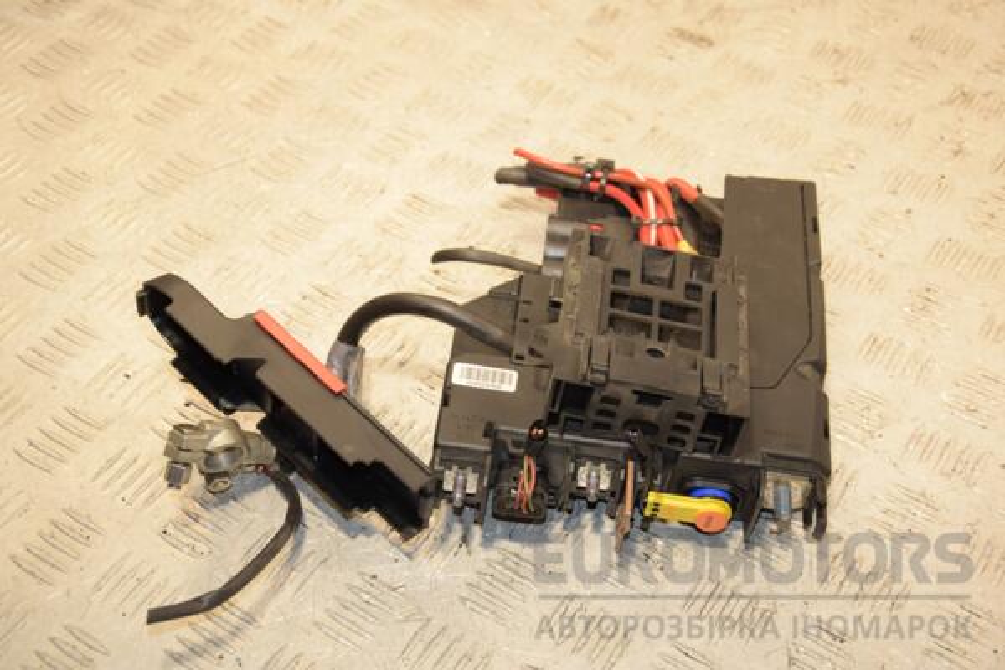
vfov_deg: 25.8
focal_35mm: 52
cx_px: 502
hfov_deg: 37.9
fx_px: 1466
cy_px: 335
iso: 800
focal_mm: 35
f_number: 5
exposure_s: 1/200
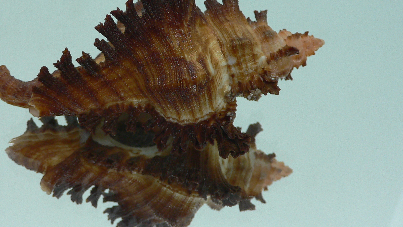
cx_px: 166
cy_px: 89
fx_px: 513
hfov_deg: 42.7
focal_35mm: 48
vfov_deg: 24.9
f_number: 2.8
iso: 100
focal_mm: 4.6
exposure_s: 1/60
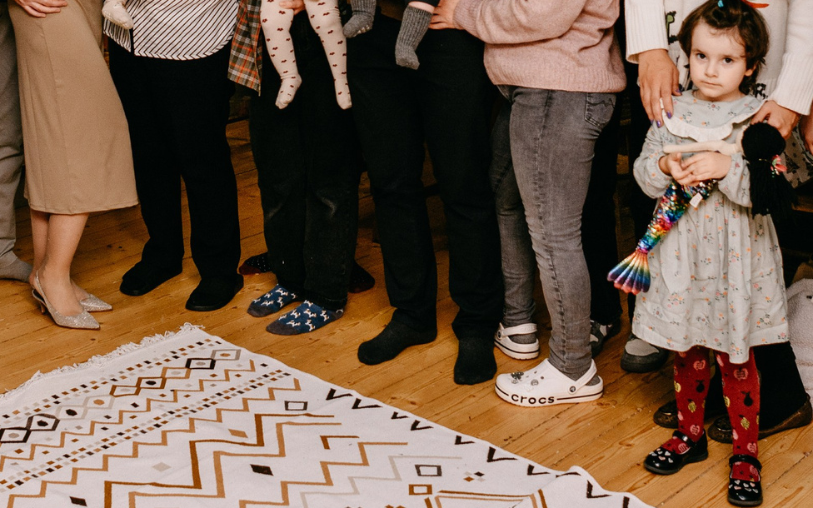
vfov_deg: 19.0
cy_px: -35
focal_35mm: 66
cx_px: 318
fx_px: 1462
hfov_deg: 31.0
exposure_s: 1/160
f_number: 3.5
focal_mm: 24
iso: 100
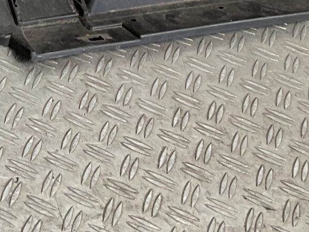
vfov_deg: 11.1
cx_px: -104
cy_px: -163
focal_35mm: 126
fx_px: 1125
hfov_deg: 14.9
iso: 16
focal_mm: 3
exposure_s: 1/149
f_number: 1.8
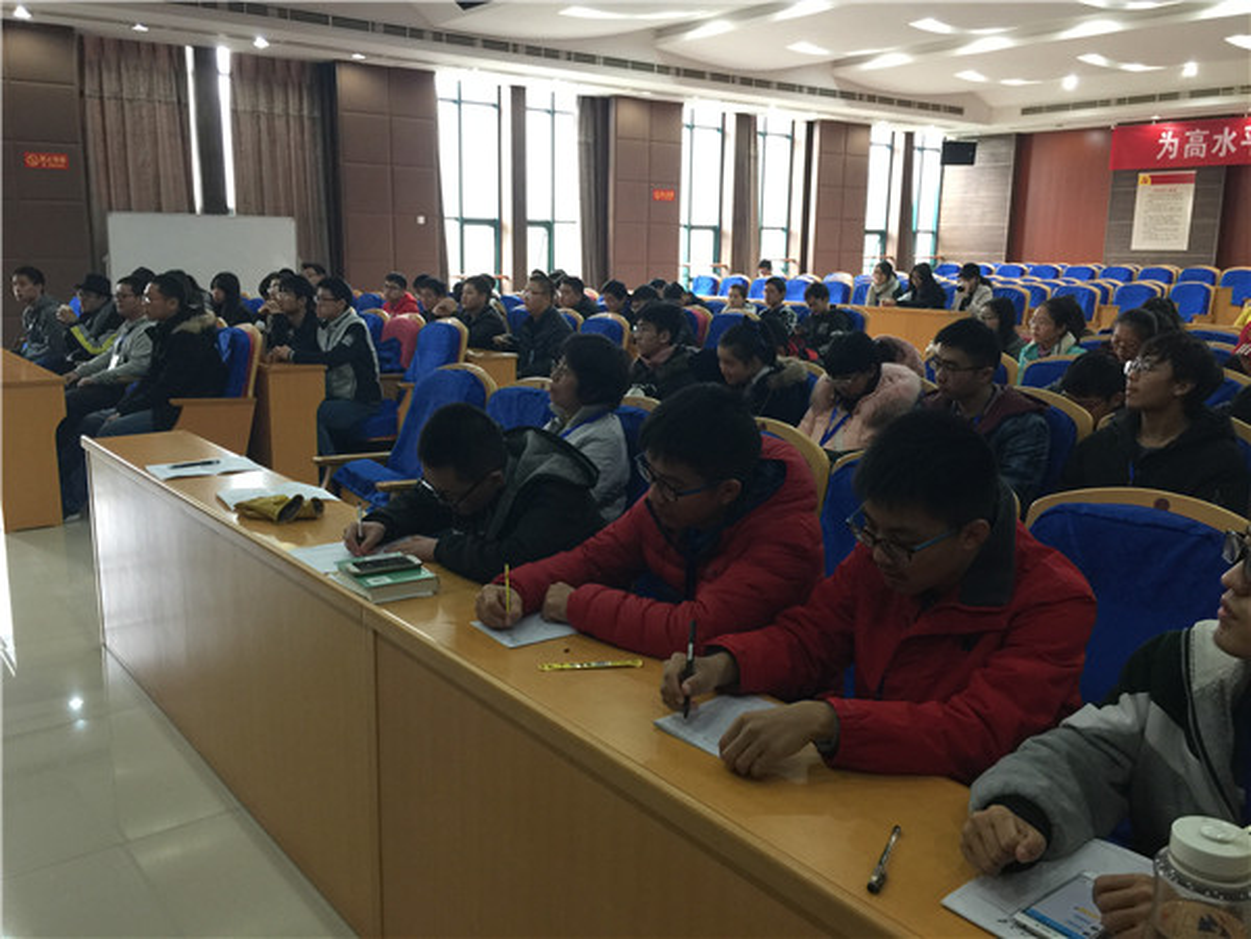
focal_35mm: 29
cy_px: 470
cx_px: 626
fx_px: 1048
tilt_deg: -10.1
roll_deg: -1.6
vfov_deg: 48.2
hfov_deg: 61.7
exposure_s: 1/17
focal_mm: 4.15
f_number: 2.2
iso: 80
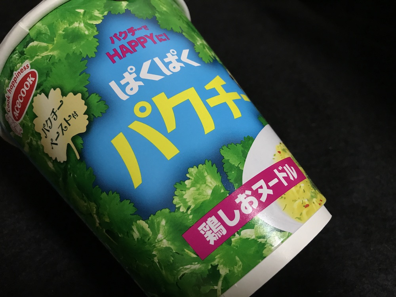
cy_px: 148
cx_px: 198
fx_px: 320
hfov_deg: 63.4
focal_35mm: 28
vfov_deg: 49.7
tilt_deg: -50.9
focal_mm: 3.99
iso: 40
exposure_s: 1/17
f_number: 1.8
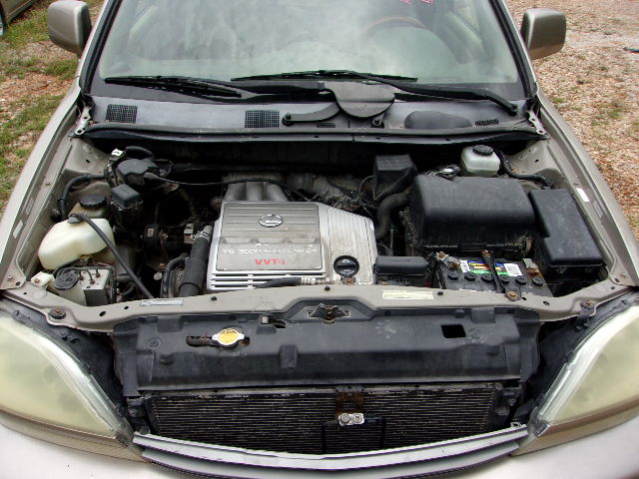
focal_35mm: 27
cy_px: 240
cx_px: 320
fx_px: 498
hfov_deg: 65.3
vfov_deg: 51.4
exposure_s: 1/58
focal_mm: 4.9
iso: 80
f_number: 10.4
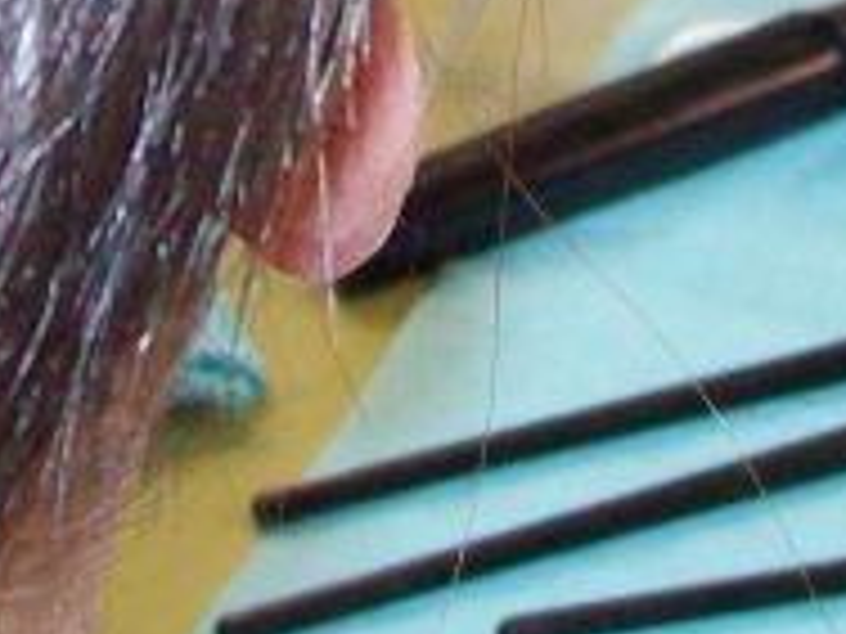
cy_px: -971
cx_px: 302
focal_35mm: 245
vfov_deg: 5.8
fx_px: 5988
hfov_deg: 8.1
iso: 200
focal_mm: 7.6
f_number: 3
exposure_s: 1/73.6
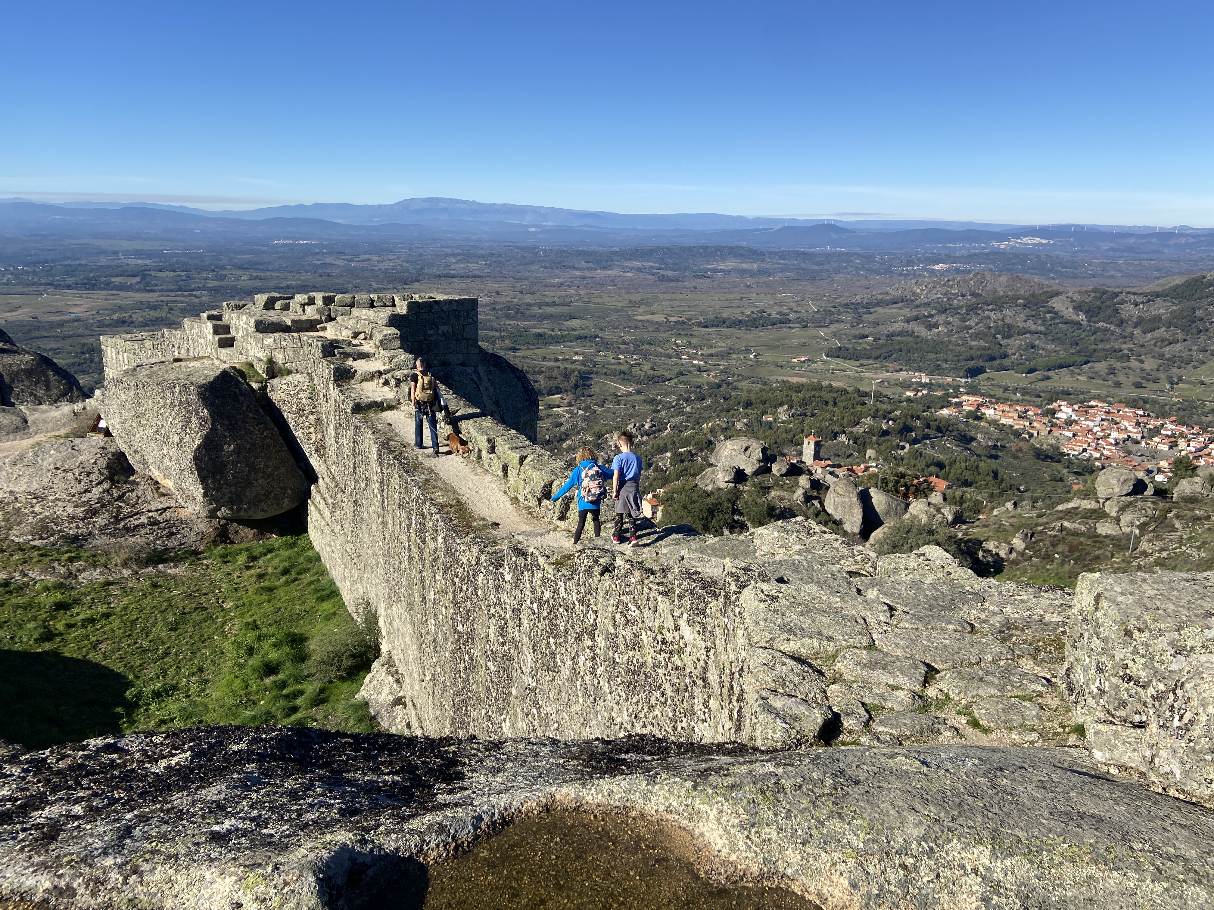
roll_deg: -0.6
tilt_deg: -14.2
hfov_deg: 67.3
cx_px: 607
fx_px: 912
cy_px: 455
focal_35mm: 26
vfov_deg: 53.1
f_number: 1.8
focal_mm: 4.25
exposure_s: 1/3125
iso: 32
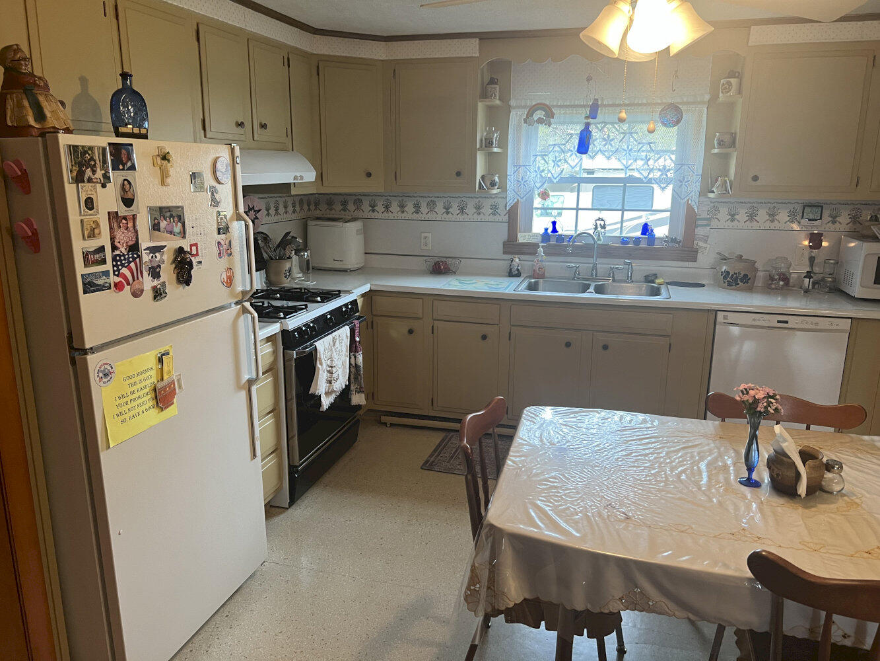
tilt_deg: -11.1
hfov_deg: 67.3
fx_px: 661
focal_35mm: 26
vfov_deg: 53.1
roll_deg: +1.2
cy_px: 330
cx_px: 440
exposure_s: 1/60
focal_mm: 5.7
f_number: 1.5
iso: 125
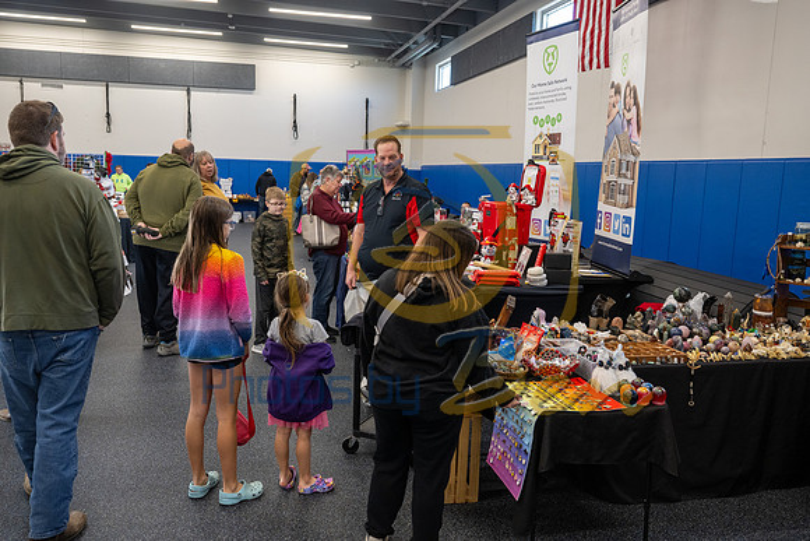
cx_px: 405
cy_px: 270
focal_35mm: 30
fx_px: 686
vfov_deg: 43.0
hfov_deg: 61.1
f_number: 5.6
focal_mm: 30.5
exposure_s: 1/125
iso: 1250
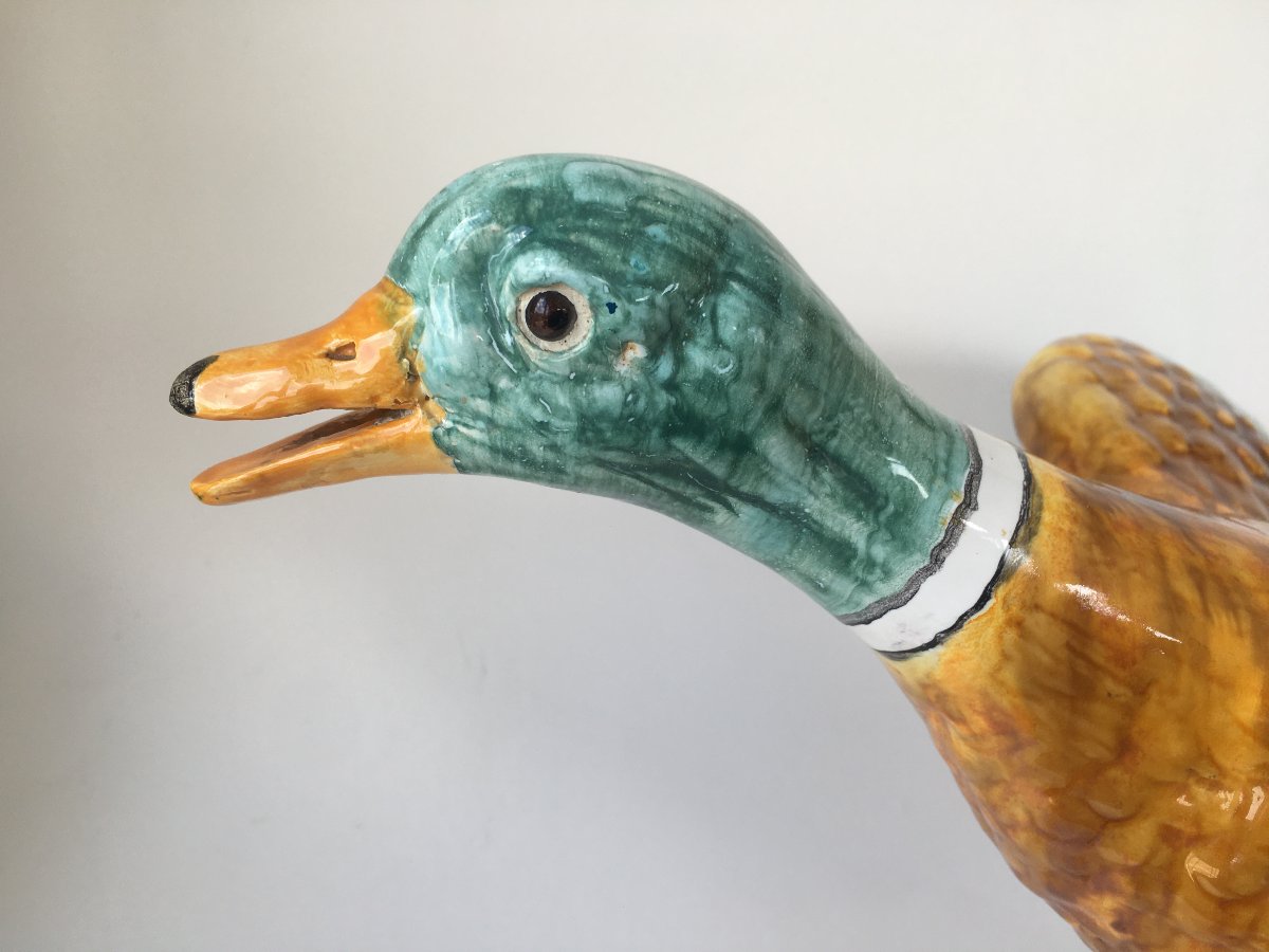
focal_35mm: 29
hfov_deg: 61.7
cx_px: 634
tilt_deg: -19.0
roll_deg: -2.3
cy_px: 476
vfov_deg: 48.2
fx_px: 1063
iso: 25
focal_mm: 4.15
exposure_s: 1/179
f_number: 2.2
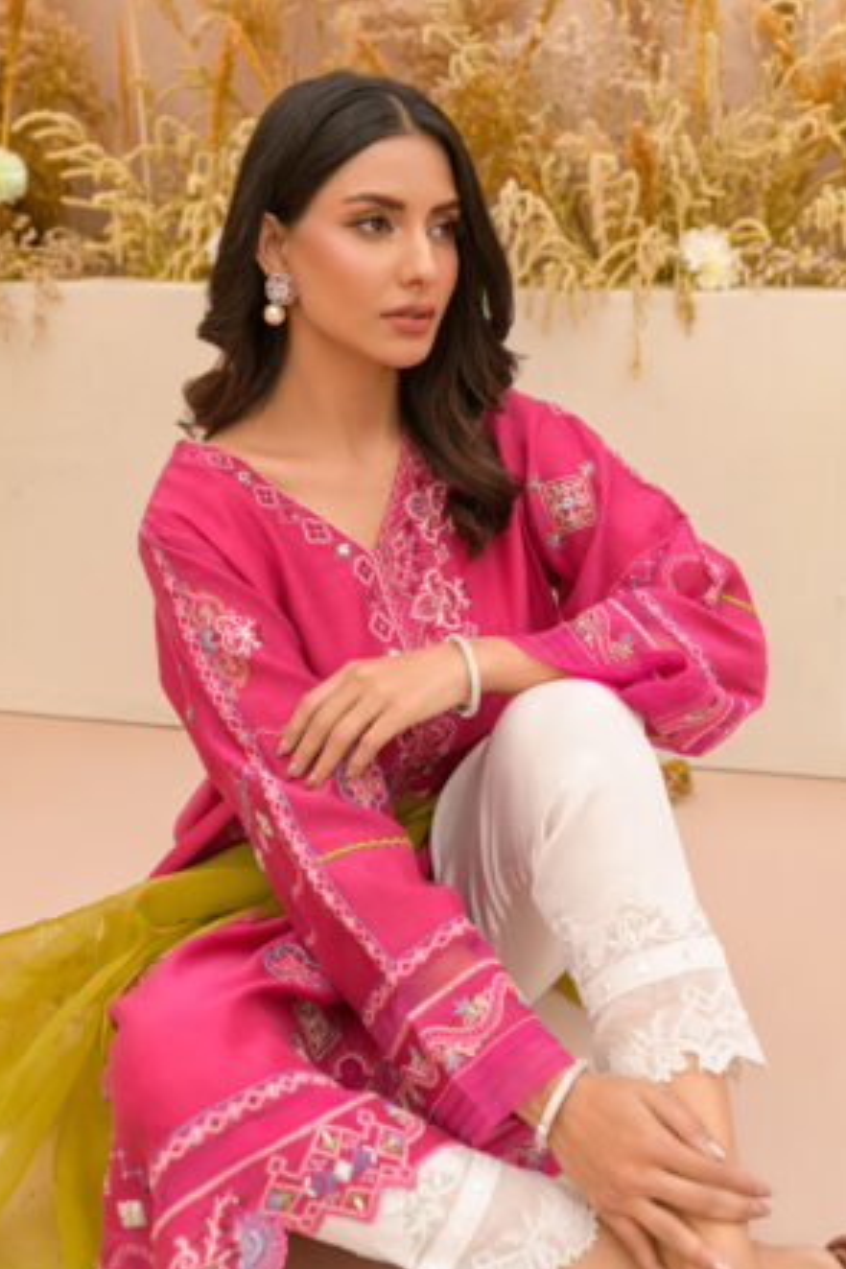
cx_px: 420
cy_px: 645
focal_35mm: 49
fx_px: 1727
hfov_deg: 27.5
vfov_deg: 40.3
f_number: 4
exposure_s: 1/250
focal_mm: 48
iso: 125
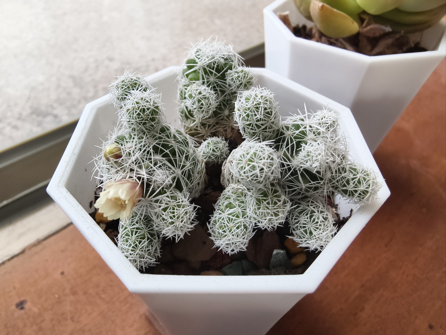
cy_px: 168
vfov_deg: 54.9
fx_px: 322
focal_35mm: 25
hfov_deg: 69.4
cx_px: 223
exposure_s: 1/33.3
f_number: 2
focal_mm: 2.32
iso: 169
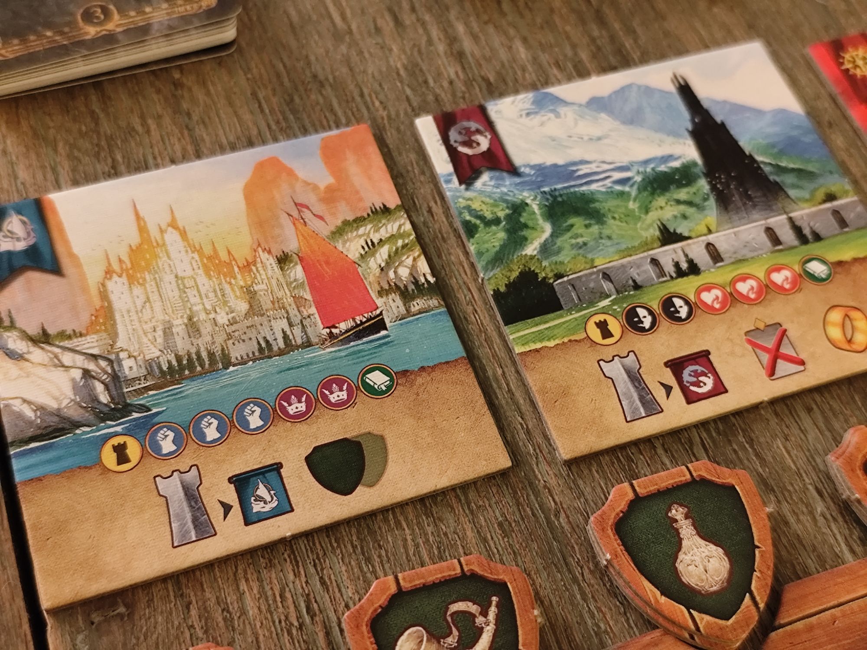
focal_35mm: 46
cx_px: 434
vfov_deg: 31.5
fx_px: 1152
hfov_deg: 41.2
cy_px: 325
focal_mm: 6.19
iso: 2000
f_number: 1.65
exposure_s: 1/25
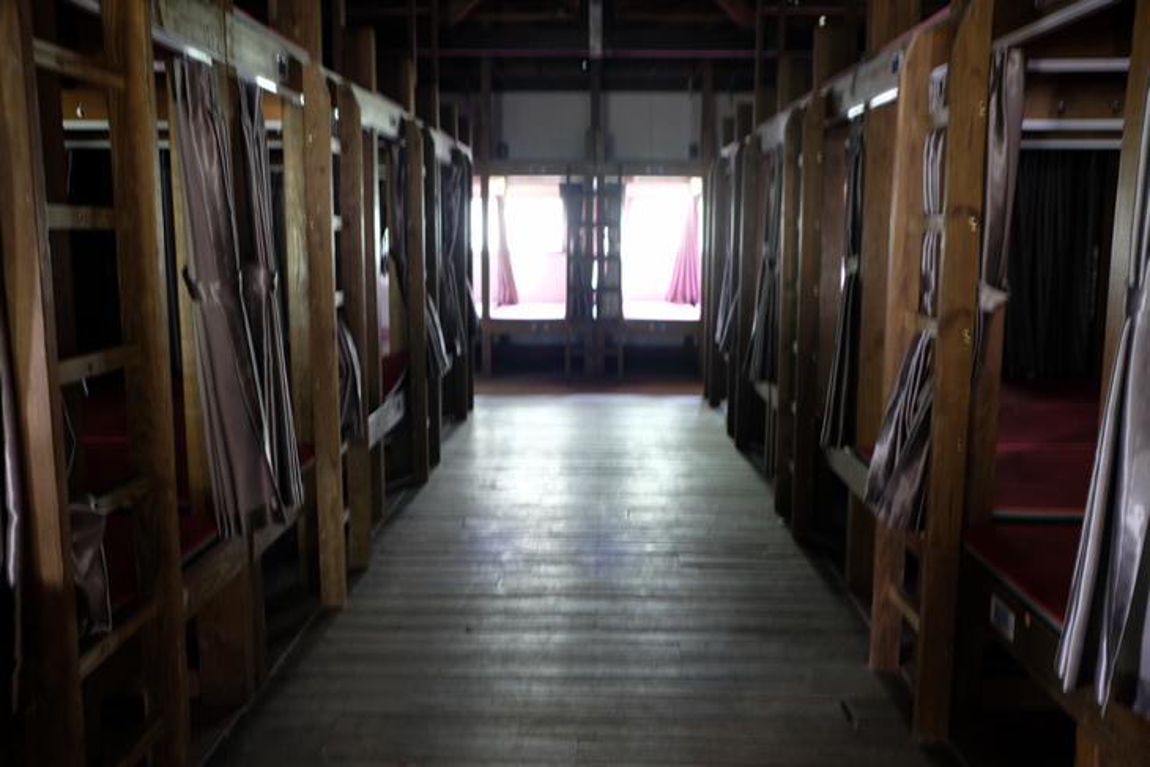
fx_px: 1118
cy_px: 384
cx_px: 575
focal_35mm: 35
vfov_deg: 37.9
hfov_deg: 54.4
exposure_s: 1/3.2
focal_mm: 23
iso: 800
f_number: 2.8
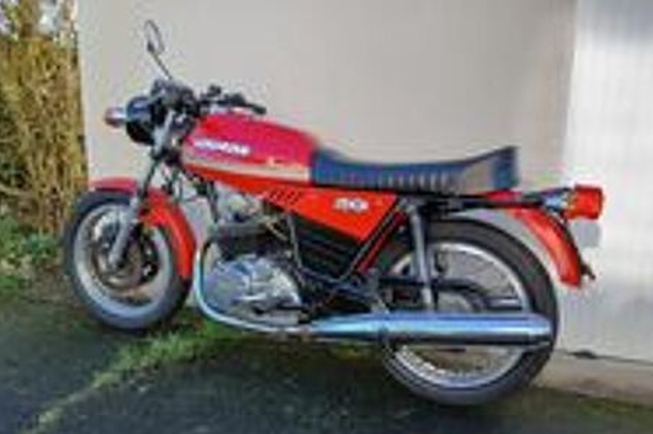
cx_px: 312
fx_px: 526
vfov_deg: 44.7
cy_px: 258
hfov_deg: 63.7
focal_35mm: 29
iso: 20
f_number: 1.8
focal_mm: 3.98
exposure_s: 1/100
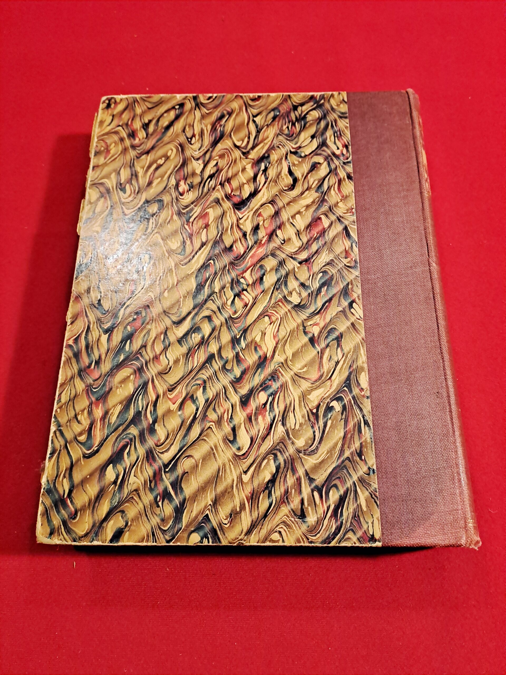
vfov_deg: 69.4
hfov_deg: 54.9
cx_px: 253
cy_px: 338
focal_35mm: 25
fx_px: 487
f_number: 1.8
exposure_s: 1/25
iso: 400
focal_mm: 4.65
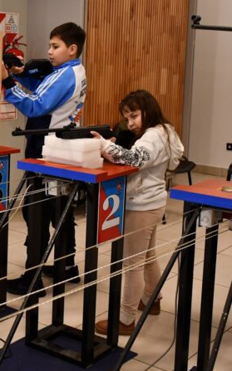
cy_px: 152
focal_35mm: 62
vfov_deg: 32.9
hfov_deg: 20.6
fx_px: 628
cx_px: 37
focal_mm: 23
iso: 1600
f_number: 4
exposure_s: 1/60
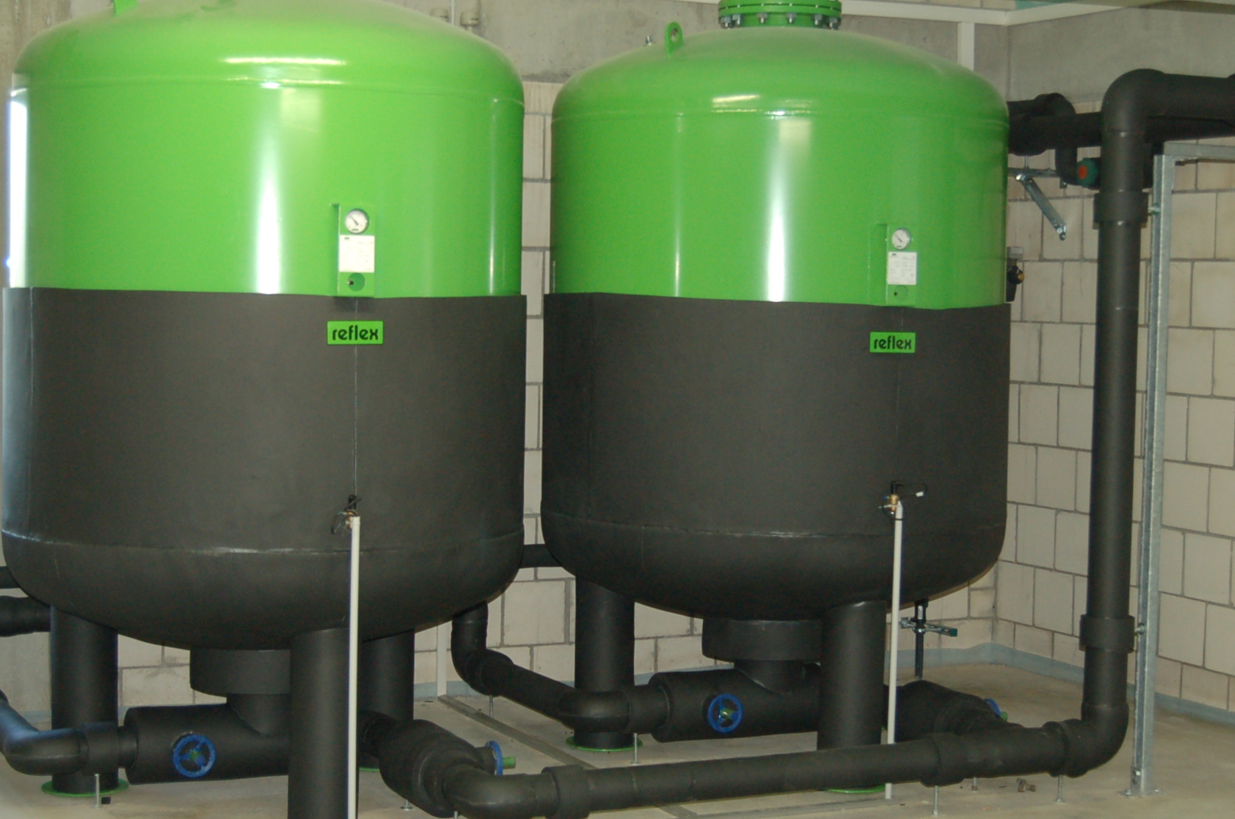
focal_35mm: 65
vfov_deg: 20.8
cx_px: 623
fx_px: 2226
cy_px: 392
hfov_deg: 31.0
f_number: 4.2
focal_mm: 30
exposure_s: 1/60
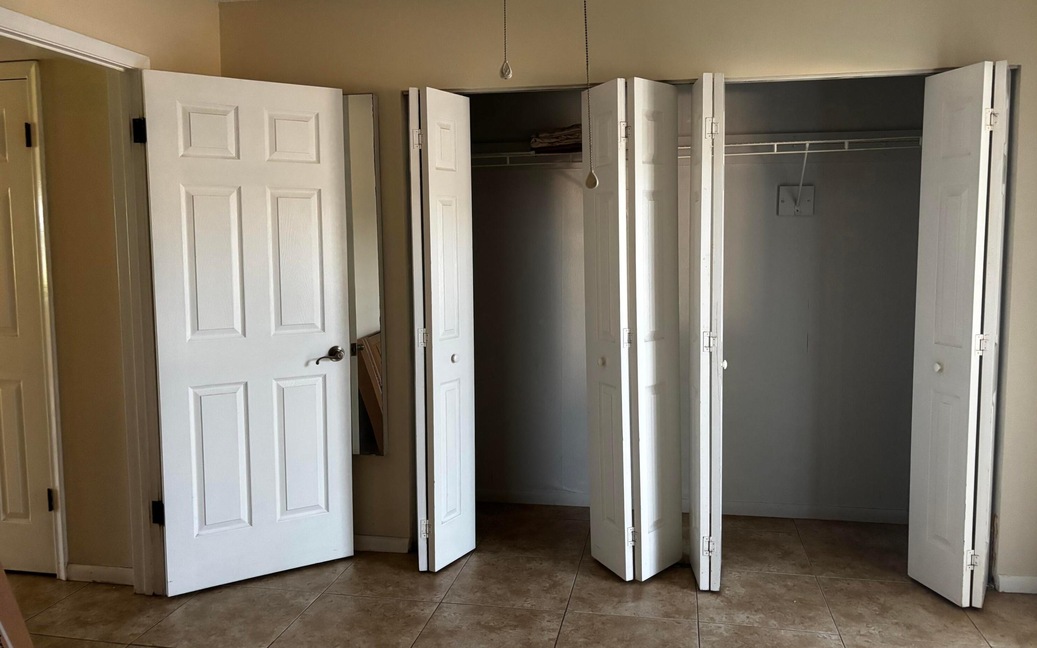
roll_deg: +0.5
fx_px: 791
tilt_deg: -6.0
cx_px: 526
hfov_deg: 66.5
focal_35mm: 28
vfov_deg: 44.5
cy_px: 315
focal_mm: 5.96
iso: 500
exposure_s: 1/60
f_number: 1.6
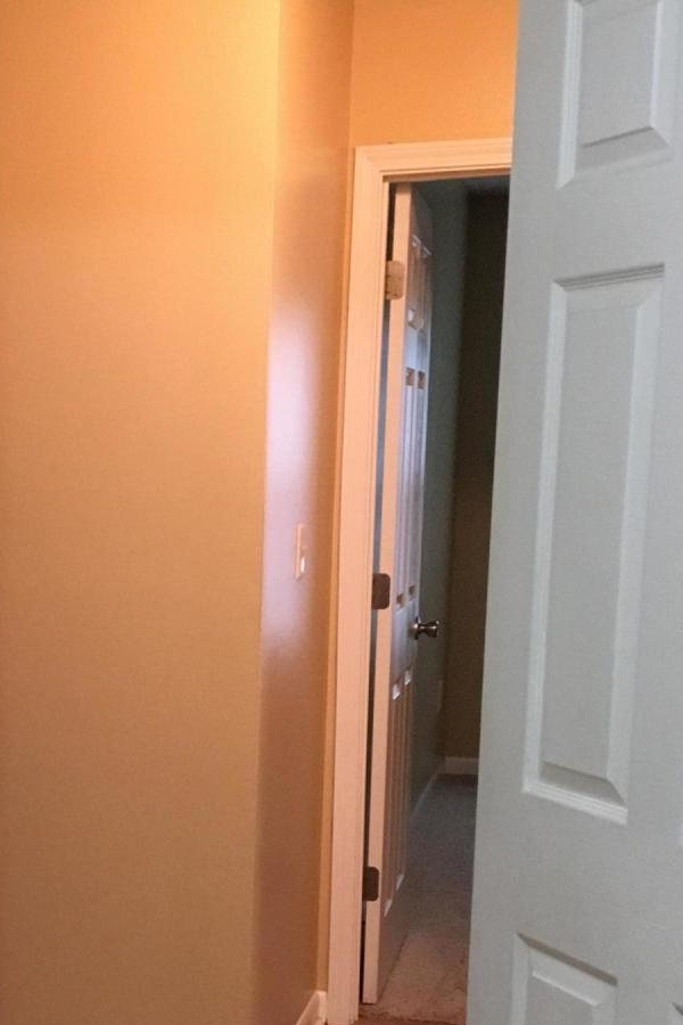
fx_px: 1907
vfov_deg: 29.5
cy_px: 793
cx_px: -139
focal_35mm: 67
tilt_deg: -9.8
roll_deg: +0.1
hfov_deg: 19.2
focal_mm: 4.15
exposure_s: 1/17
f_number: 2.2
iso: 200
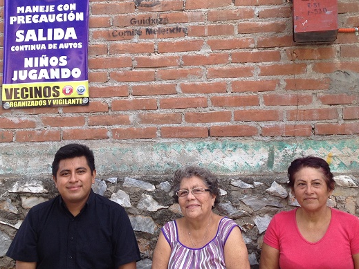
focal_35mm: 54
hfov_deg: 35.5
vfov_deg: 26.9
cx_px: 175
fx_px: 560
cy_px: 96
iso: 50
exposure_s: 1/180
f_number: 2.4
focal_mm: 4.28
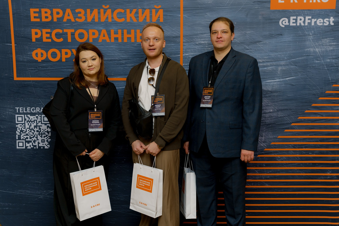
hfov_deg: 42.7
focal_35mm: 46
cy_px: 113
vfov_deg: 29.2
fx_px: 433
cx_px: 170
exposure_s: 1/125
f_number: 3.5
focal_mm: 46
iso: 400
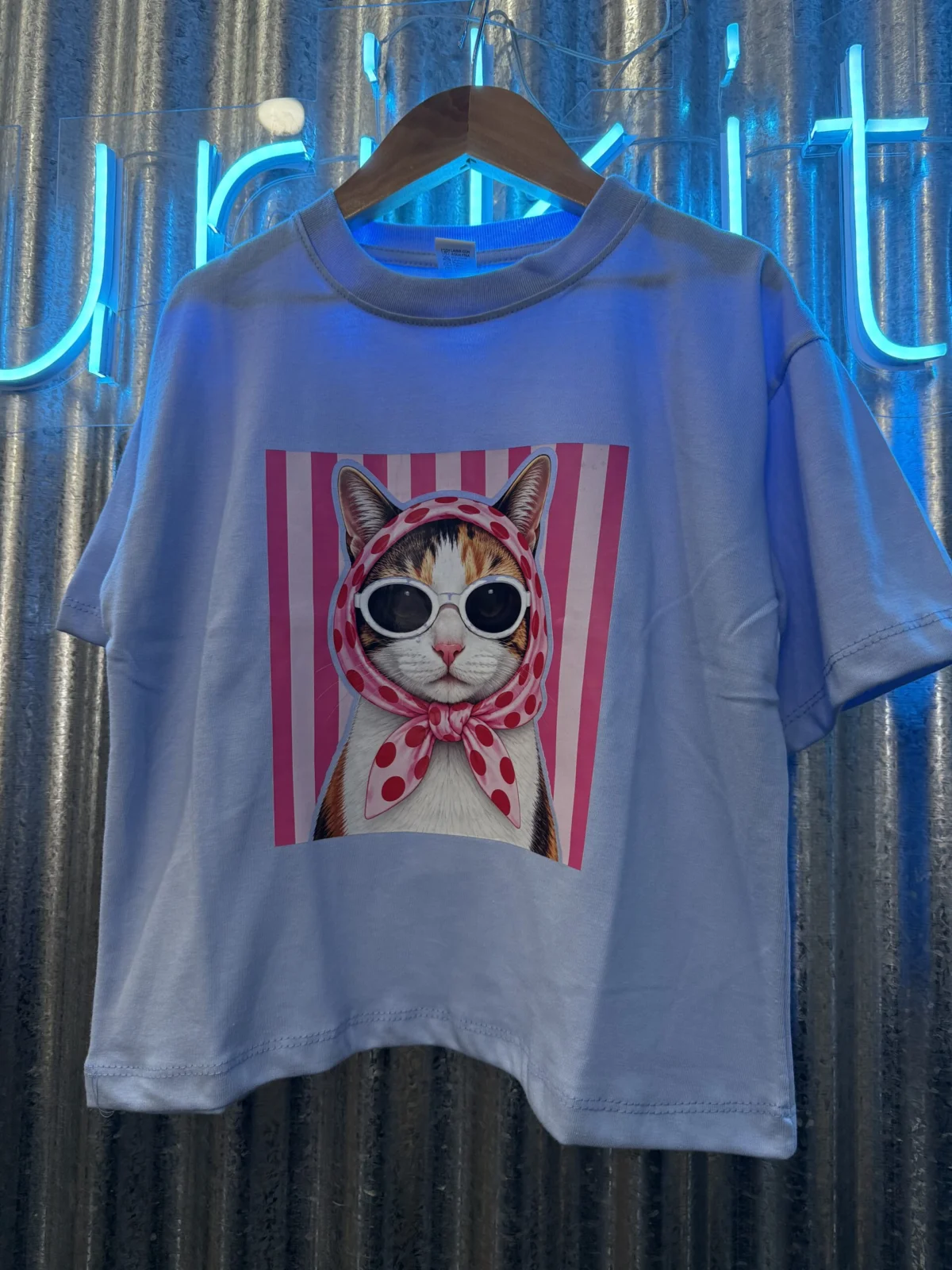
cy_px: 635
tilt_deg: +4.7
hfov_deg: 56.8
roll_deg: -1.1
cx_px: 476
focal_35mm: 24
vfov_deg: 71.6
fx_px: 880
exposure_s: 1/121
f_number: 1.78
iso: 200
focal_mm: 6.76
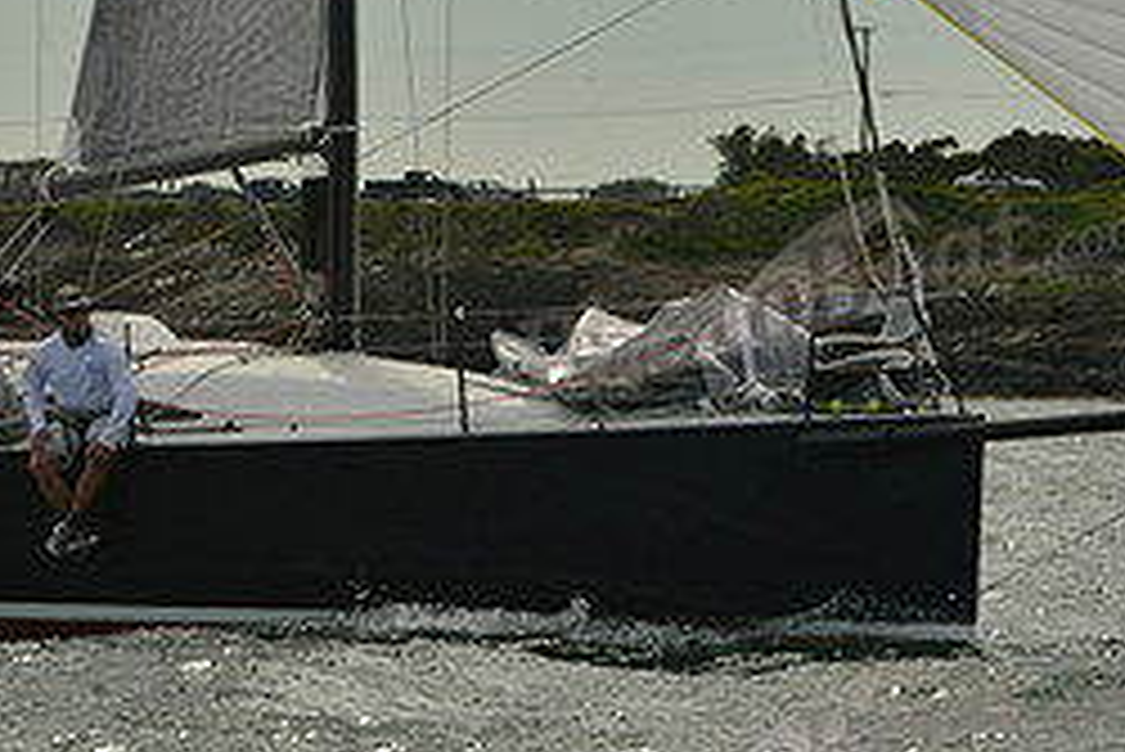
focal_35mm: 603
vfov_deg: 2.3
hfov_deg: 3.4
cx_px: 288
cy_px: 588
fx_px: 18854
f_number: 9
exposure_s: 1/1250
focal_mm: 260
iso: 400
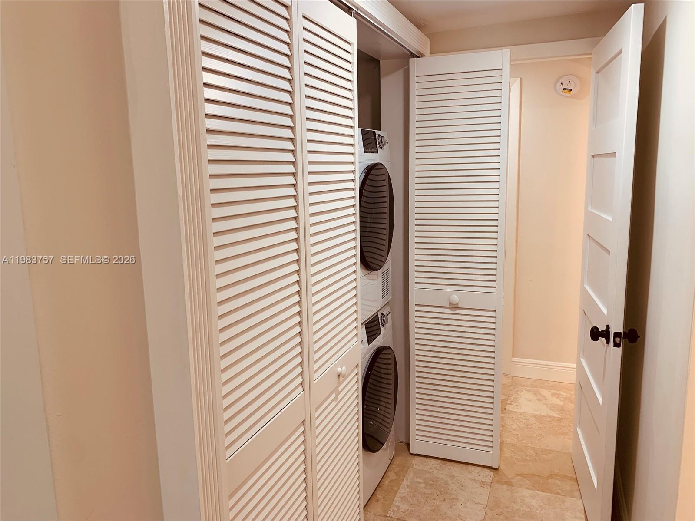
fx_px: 522
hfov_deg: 67.3
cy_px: 260
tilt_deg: -8.9
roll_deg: +1.3
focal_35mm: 26
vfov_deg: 53.1
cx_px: 348
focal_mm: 4.25
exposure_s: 1/60
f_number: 1.8
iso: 50
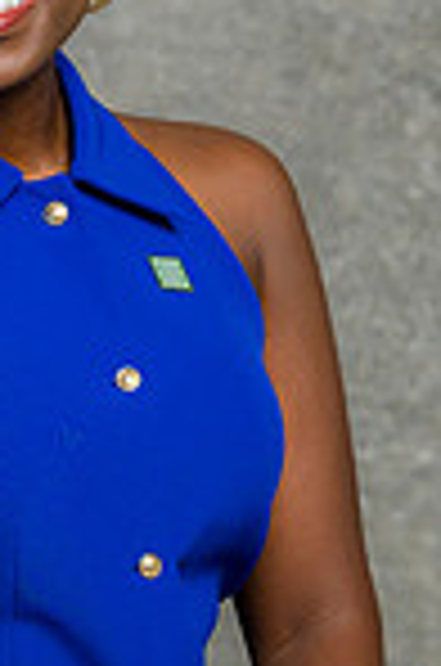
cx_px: 40
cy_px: 486
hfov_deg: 5.3
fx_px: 4781
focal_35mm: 259
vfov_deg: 8.0
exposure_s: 1/200
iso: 125
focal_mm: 85
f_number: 5
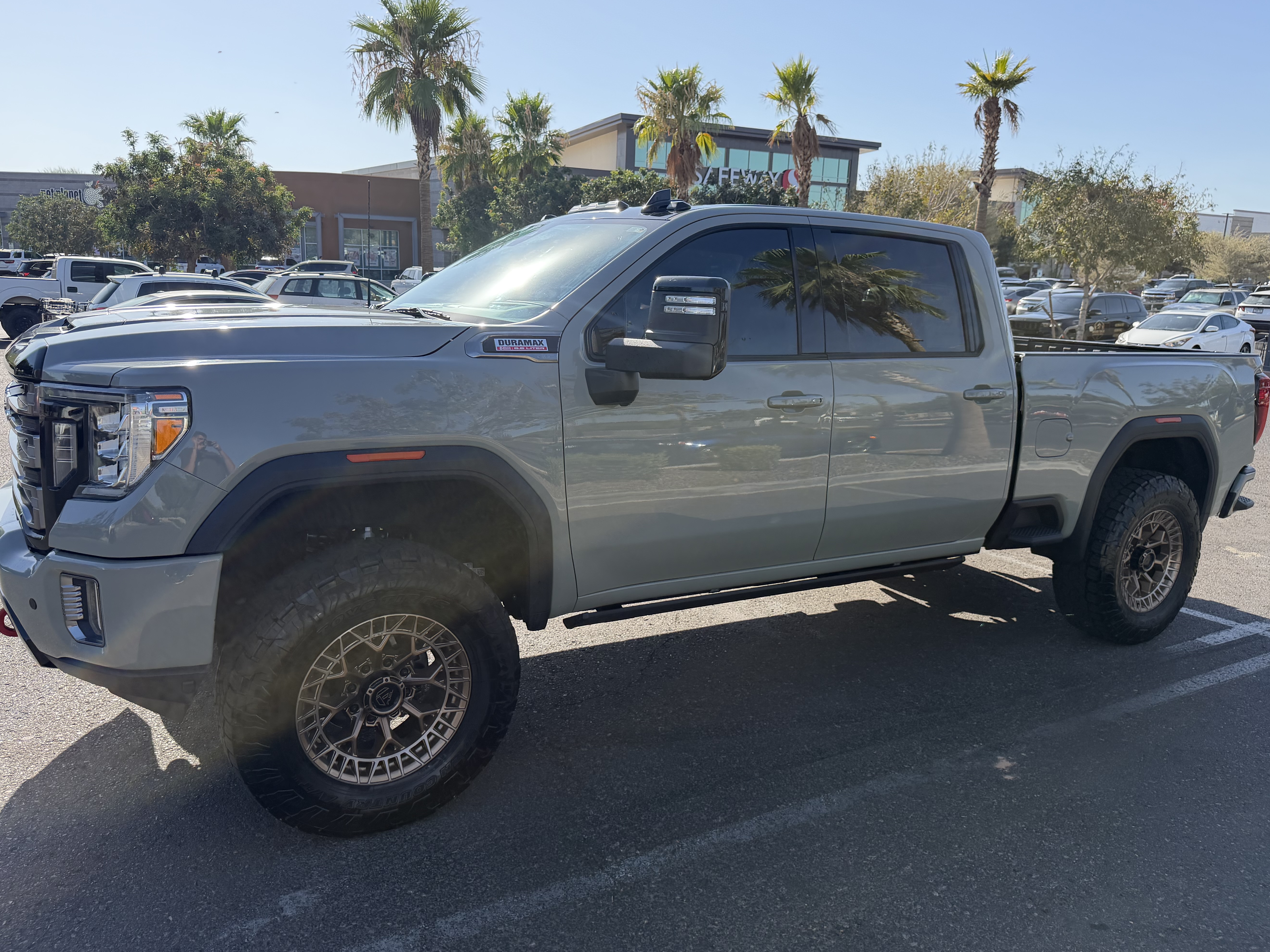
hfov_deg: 67.3
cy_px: 466
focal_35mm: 26
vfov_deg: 53.1
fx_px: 954
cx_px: 630
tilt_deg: -10.4
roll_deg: -1.5
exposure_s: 1/2370
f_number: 1.78
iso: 100
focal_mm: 6.76
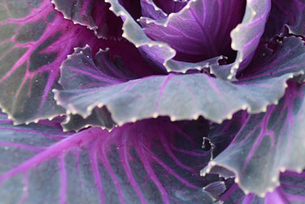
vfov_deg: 7.3
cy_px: -18
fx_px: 1576
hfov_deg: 10.9
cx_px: 312
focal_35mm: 186
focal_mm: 40
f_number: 5.3
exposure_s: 1/30
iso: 200
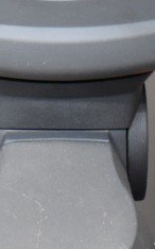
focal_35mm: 141
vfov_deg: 14.1
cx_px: 50
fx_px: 954
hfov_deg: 9.3
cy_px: -97
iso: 1600
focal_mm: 18
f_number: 5
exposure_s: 1/20
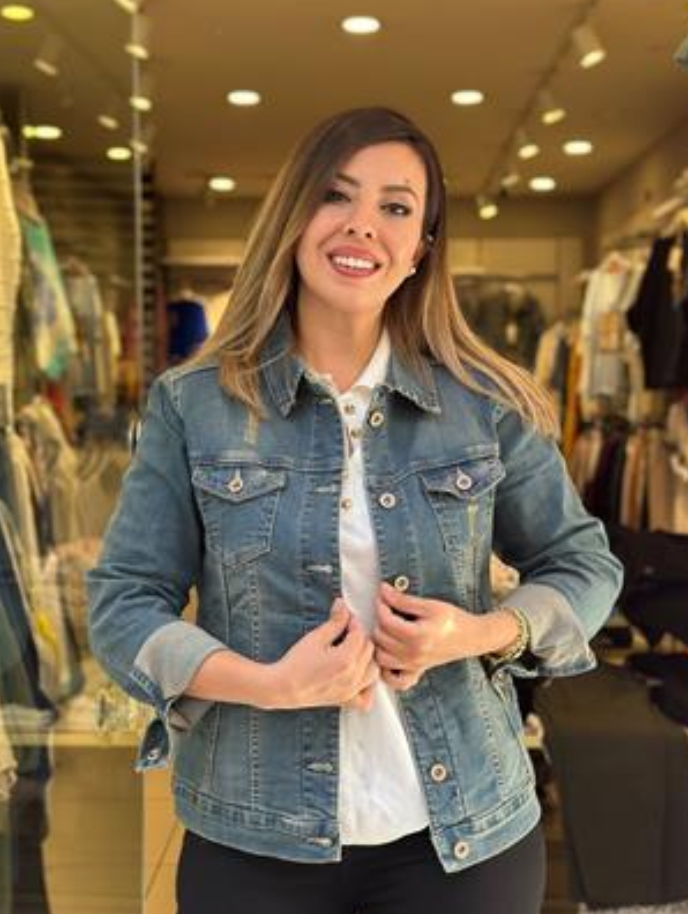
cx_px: 339
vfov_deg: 38.1
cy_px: 456
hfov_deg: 29.2
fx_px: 1322
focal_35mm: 50
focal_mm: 6.86
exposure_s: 1/188
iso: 80
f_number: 1.78
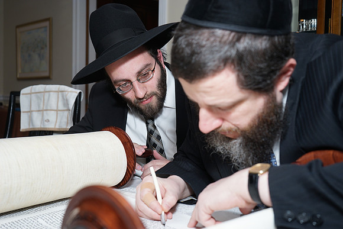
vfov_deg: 34.2
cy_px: 114
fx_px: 372
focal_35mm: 39
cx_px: 172
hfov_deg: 49.5
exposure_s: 1/100
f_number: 5.6
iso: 320
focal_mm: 39
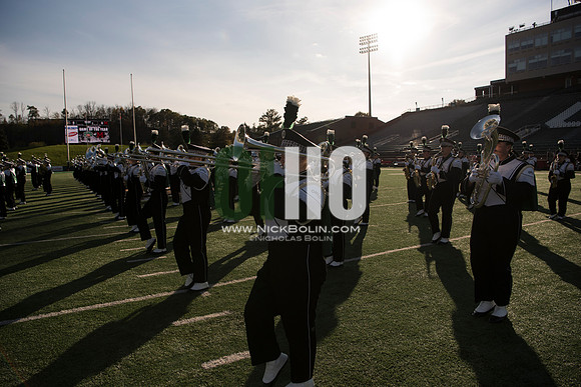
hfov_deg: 73.7
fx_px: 387
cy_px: 194
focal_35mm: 24
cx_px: 290
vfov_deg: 53.2
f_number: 5
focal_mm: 24
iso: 320
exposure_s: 1/3200
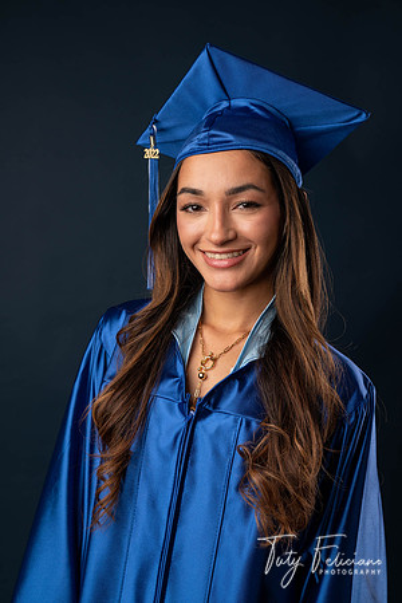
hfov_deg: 23.8
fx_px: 955
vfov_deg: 35.1
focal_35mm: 57
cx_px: 201
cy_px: 302
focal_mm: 57
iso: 200
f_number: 5.6
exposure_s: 1/100
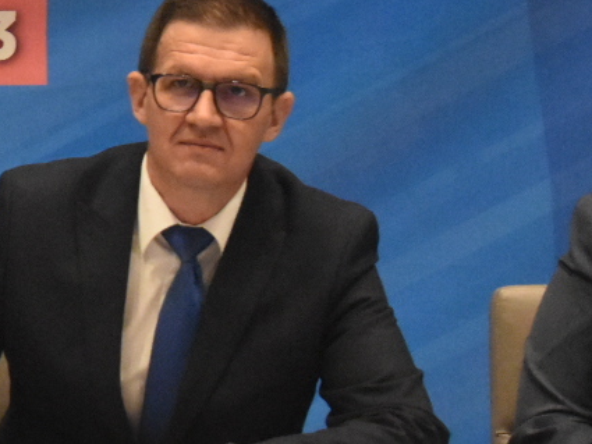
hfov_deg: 9.2
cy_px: -103
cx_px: -266
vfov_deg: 7.1
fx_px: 3575
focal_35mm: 209
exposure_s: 1/125
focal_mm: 38
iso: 6400
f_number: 7.1
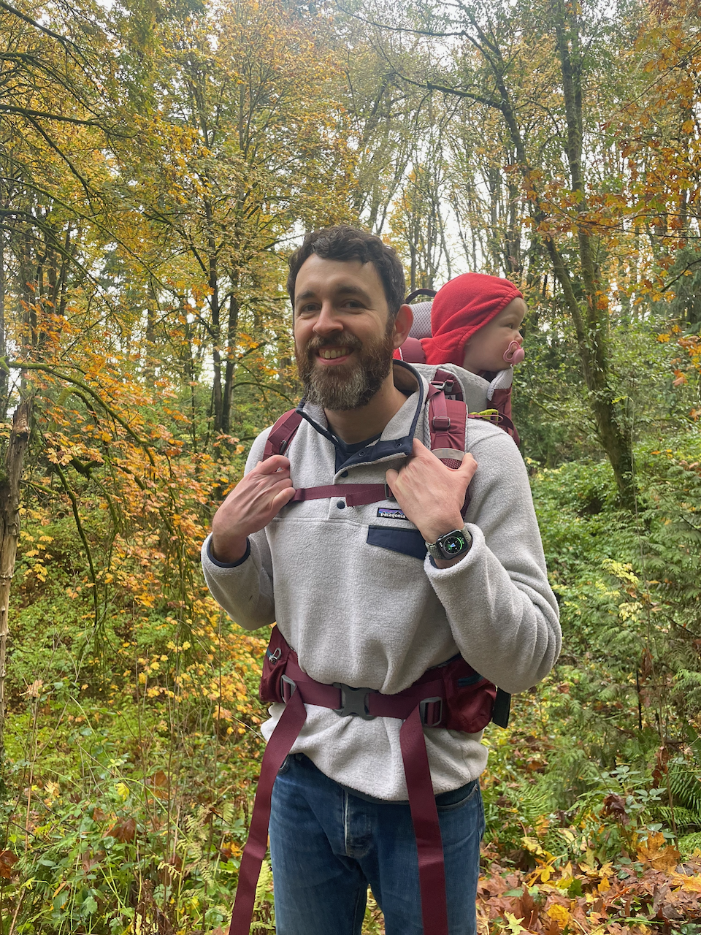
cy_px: 468
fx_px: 702
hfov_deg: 53.1
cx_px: 350
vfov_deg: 67.3
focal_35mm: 26
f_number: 1.6
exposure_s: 1/121
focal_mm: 4.2
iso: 100
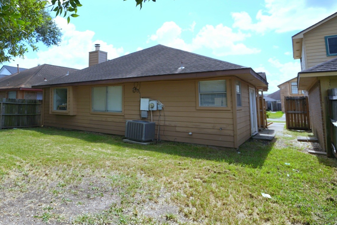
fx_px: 215
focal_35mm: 23
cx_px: 106
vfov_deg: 54.2
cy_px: 76
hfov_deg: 73.2
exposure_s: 1/667
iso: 100
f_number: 4.5
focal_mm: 16
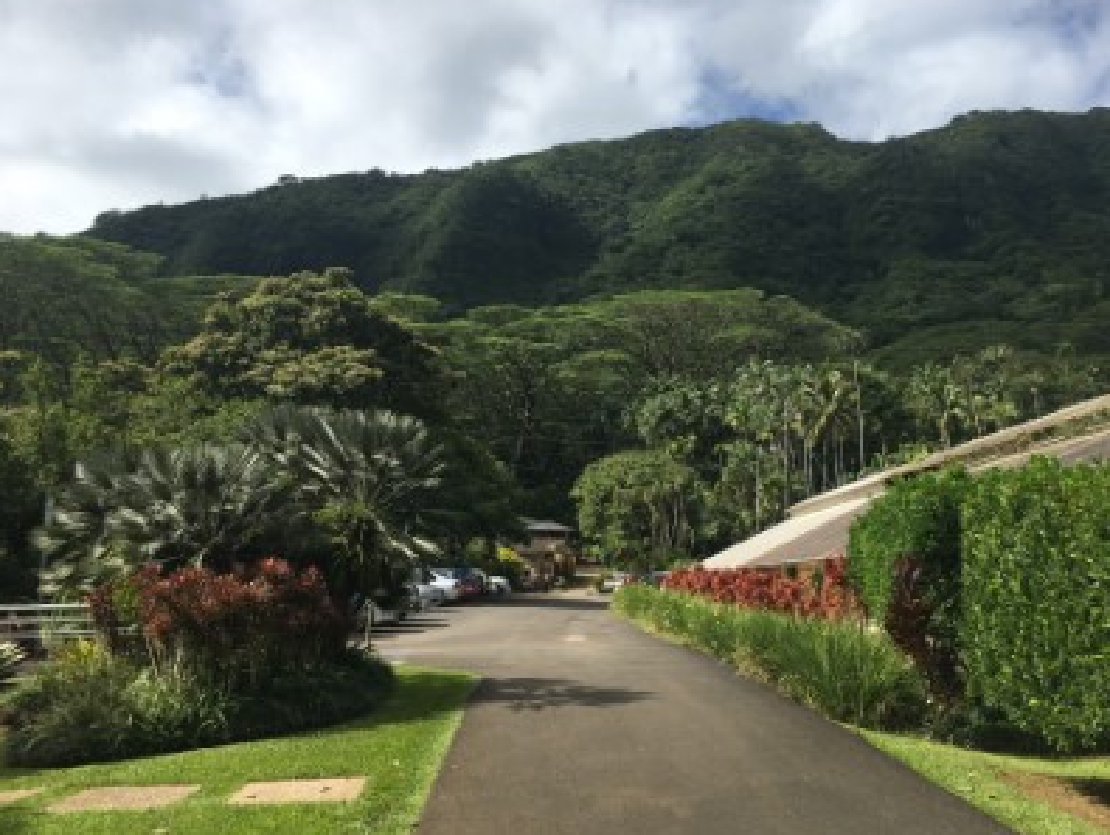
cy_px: 394
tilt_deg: +8.7
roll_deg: -1.6
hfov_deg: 55.1
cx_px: 627
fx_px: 1059
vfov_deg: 43.0
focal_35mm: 33
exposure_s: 1/2137
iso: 25
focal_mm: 4.15
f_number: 2.2
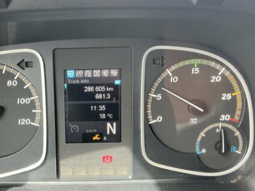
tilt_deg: -35.9
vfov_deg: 36.8
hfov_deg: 46.6
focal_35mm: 39
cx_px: 73
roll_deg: +0.8
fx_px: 287
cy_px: 101
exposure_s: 1/121
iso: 80
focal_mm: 5.7
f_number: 1.5
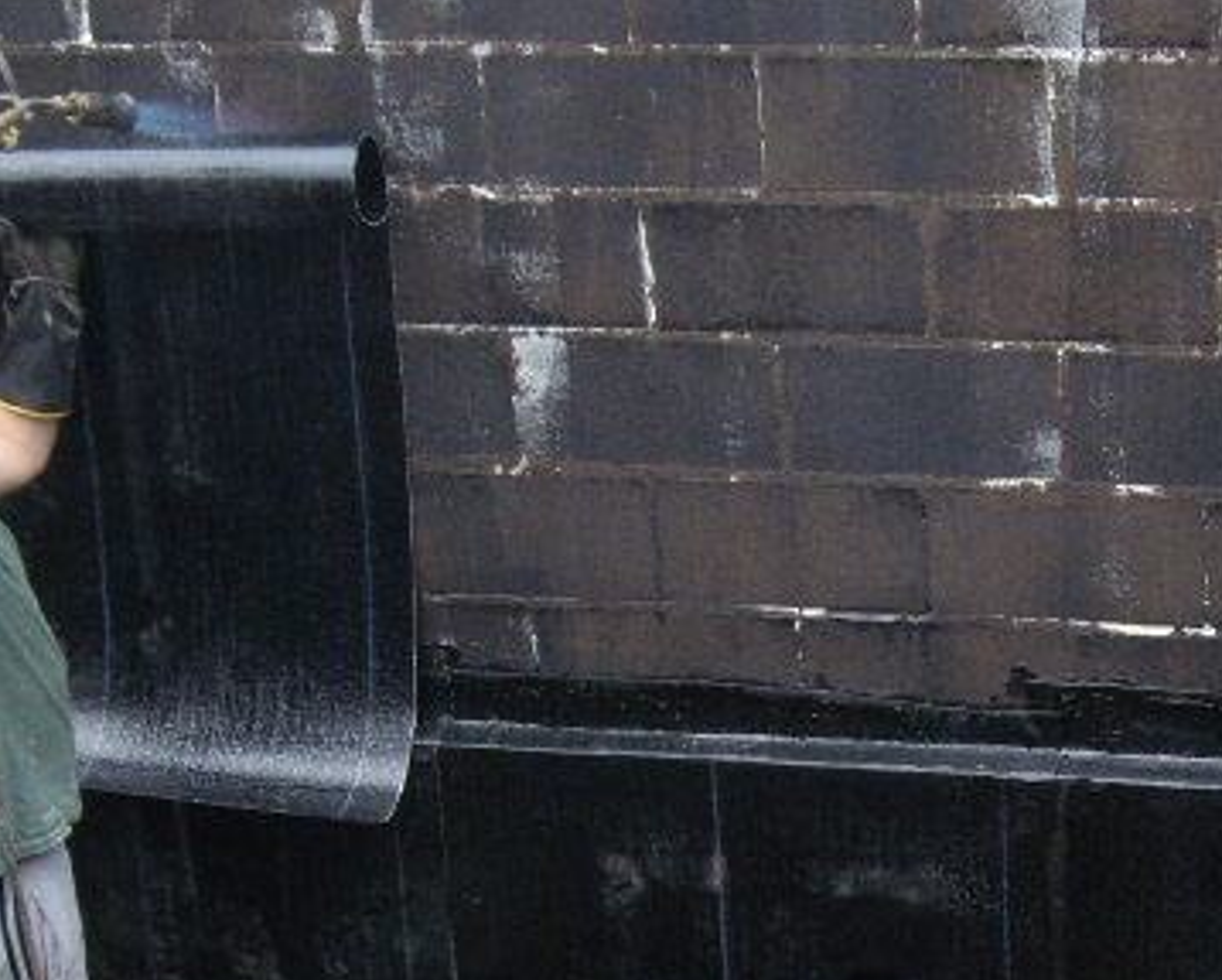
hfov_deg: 17.9
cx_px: 976
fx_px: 3837
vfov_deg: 14.3
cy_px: 966
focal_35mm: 106
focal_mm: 7.9
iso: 200
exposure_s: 1/80
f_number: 2.8
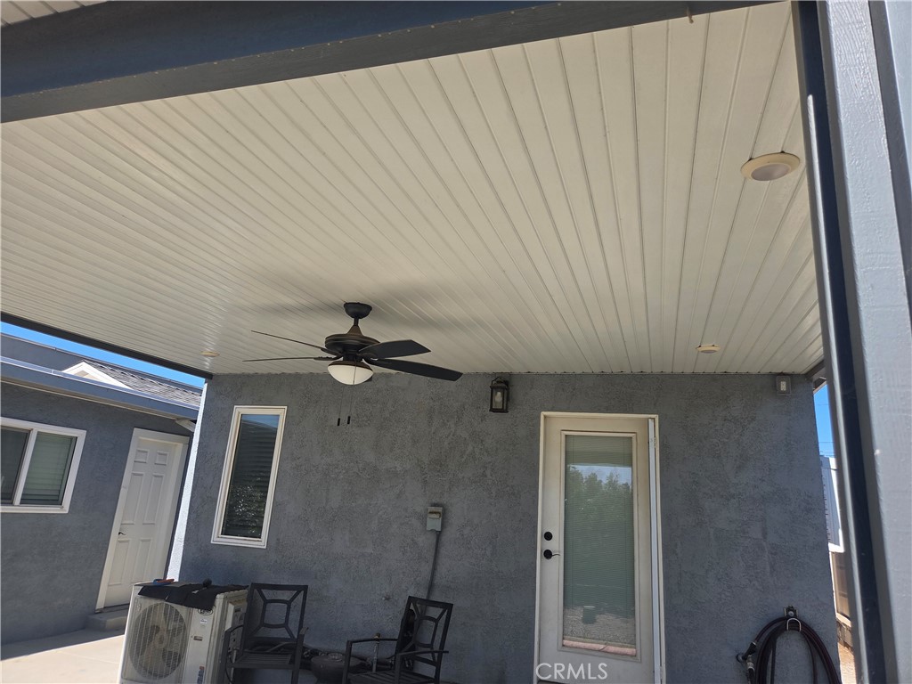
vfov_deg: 58.9
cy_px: 342
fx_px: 606
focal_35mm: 23
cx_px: 456
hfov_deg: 73.9
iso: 80
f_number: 1.8
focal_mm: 5.4
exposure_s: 1/3185
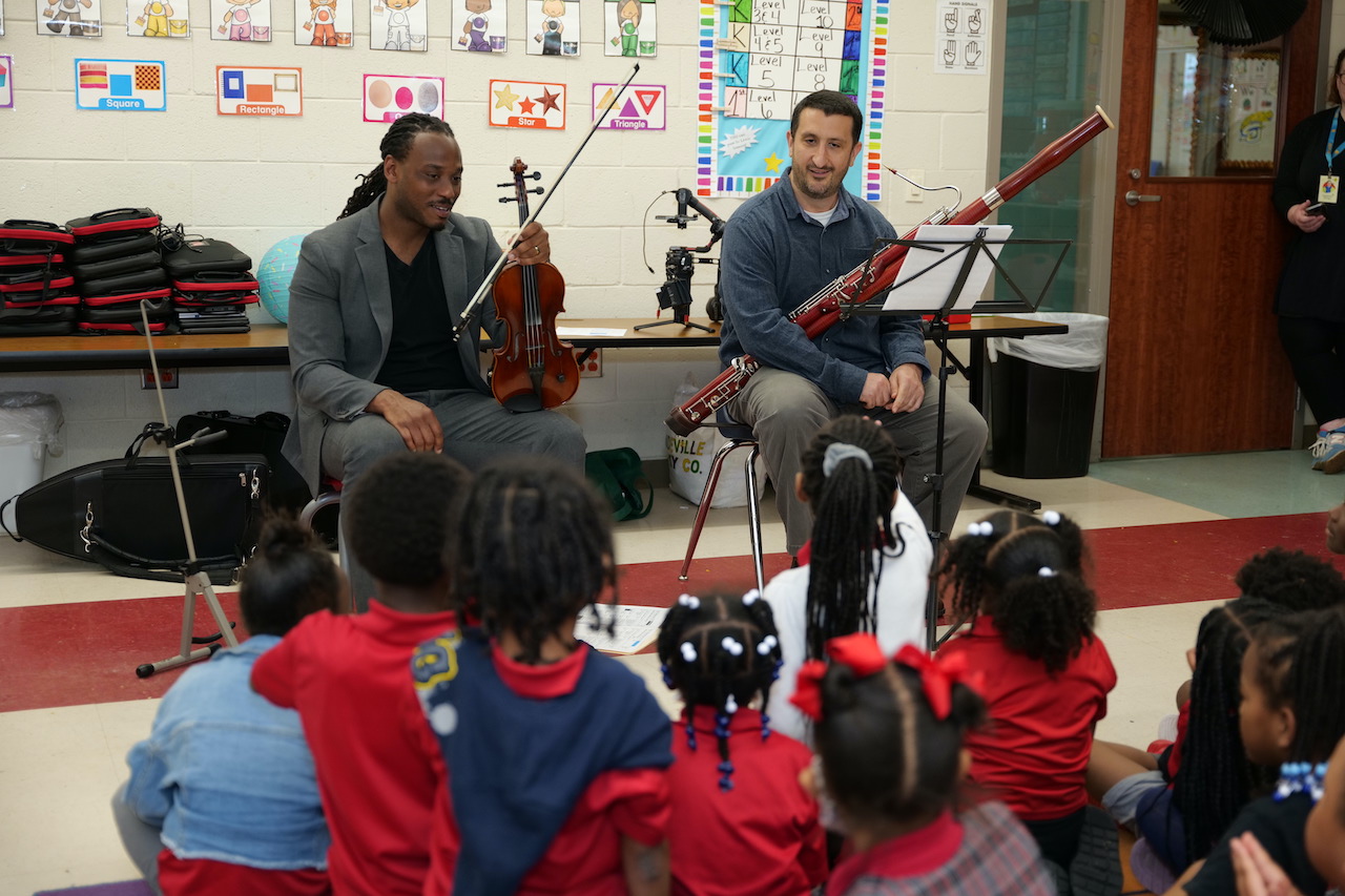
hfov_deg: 41.1
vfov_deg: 28.1
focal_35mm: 48
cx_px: 672
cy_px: 448
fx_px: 1793
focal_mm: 48
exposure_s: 1/125
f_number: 2.8
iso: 1000
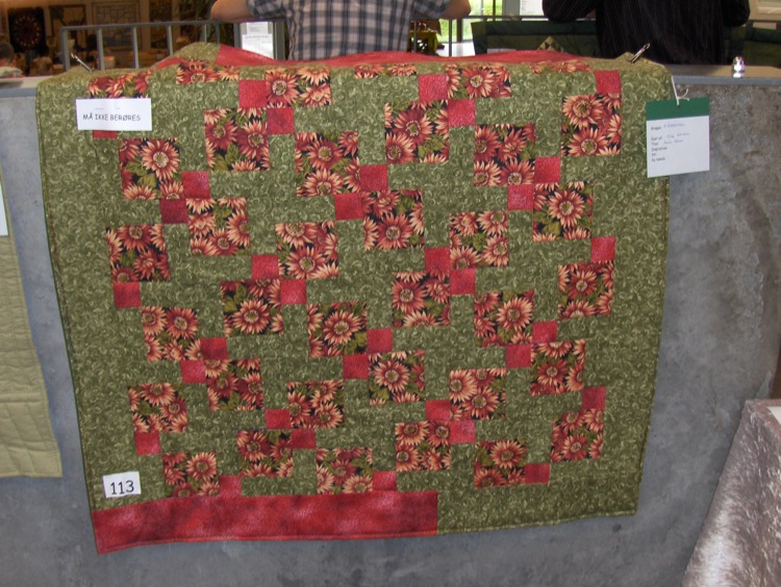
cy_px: 294
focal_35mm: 41
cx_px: 390
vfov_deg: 35.2
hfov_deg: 45.7
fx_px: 926
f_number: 3.5
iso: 100
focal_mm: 6.5
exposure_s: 1/60
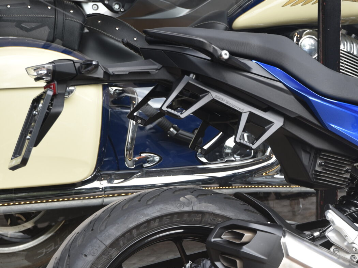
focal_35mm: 129
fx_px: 1334
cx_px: 415
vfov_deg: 11.5
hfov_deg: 14.8
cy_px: 150
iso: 100
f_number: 5
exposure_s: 1/100
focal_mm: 55
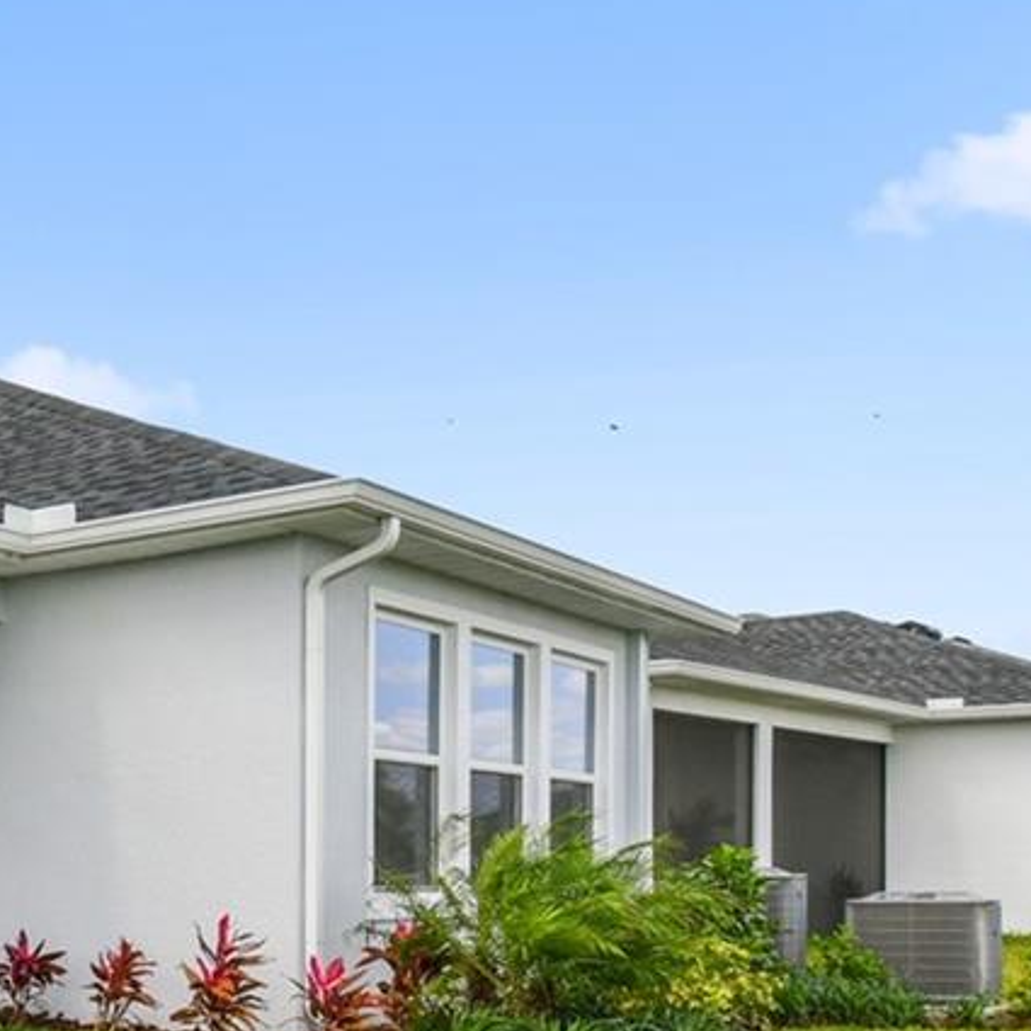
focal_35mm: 48
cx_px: -454
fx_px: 1617
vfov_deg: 33.9
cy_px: 873
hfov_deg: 26.9
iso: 100
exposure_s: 1/160
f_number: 7.1
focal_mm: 10
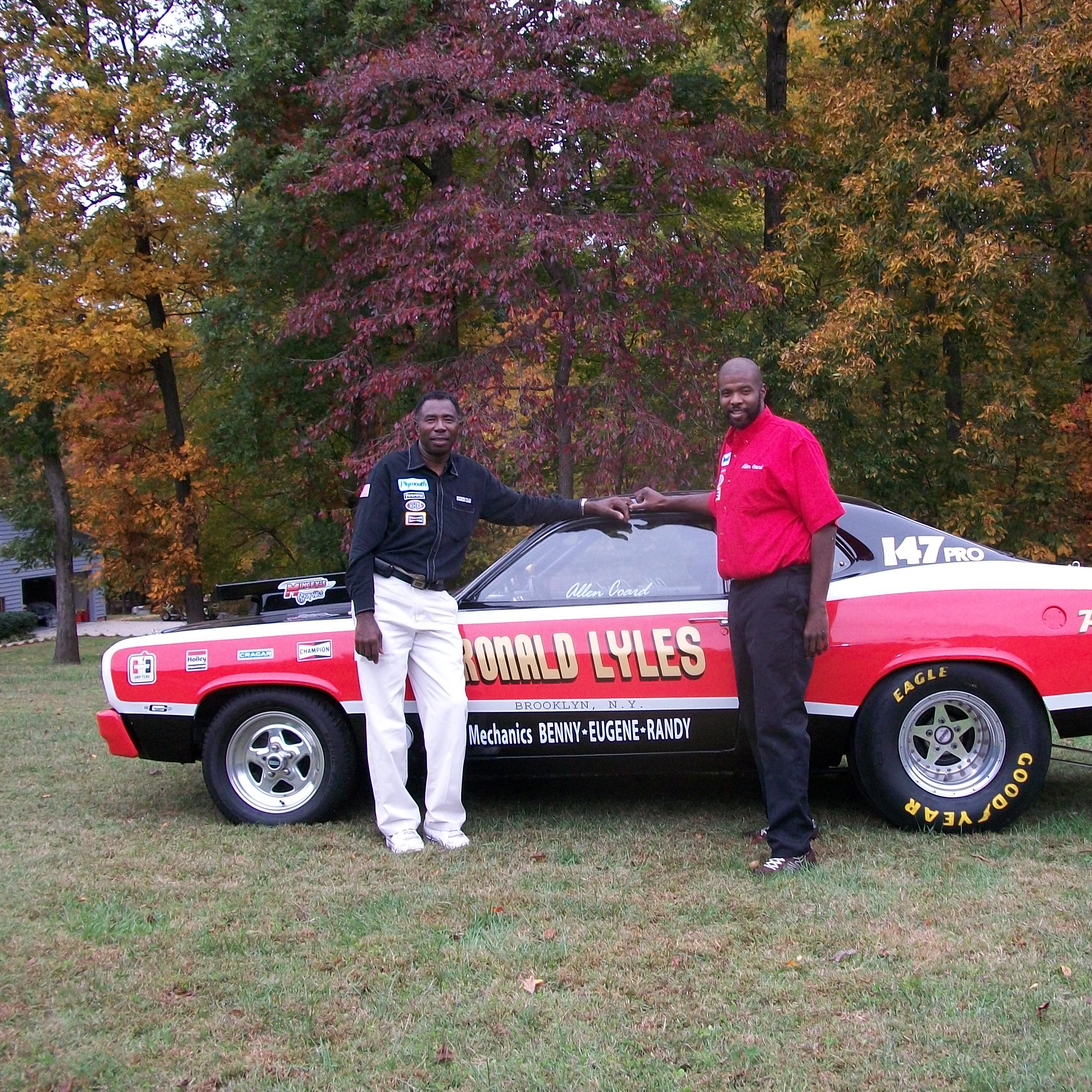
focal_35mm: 38
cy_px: 543
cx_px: 630
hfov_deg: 43.7
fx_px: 1356
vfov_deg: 43.9
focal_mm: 5.7
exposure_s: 1/200
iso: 80
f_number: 2.9
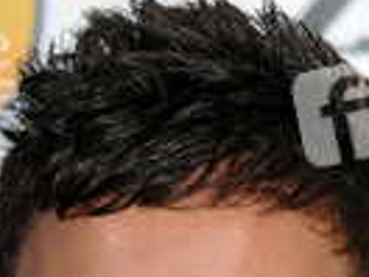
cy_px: 520
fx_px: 4658
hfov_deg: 4.5
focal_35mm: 437
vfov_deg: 3.4
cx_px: 183
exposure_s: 1/200
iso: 320
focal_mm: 100
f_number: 4.5
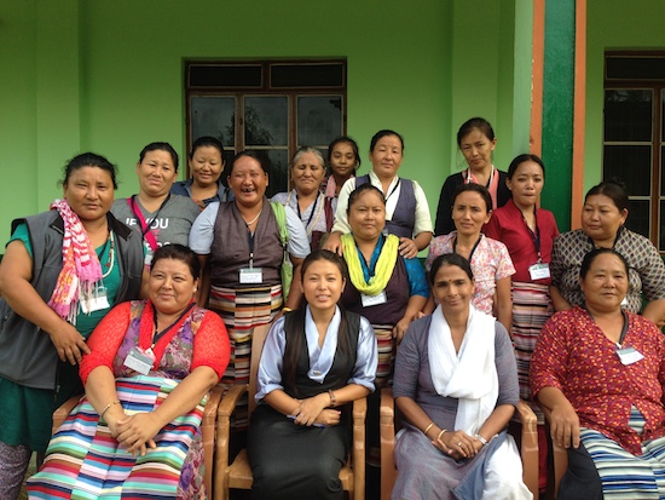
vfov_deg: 43.0
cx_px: 332
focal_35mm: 33
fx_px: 634
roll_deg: -1.6
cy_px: 250
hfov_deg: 55.3
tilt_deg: -2.3
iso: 50
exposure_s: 1/345
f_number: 2.4
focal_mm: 4.12
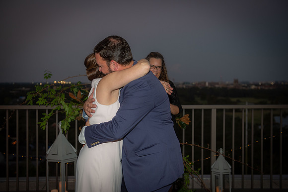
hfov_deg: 39.0
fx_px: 406
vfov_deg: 26.6
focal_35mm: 51
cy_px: 96
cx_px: 144
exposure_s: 1/125
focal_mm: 48
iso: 800
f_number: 3.5
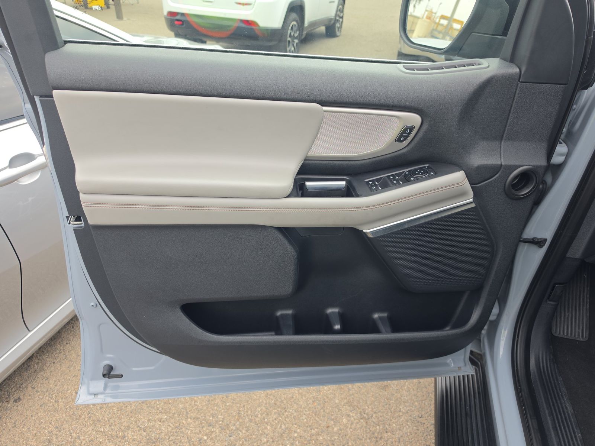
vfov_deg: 58.9
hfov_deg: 73.9
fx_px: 395
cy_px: 223
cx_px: 298
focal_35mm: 23
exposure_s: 1/167
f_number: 1.4
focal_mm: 6.5
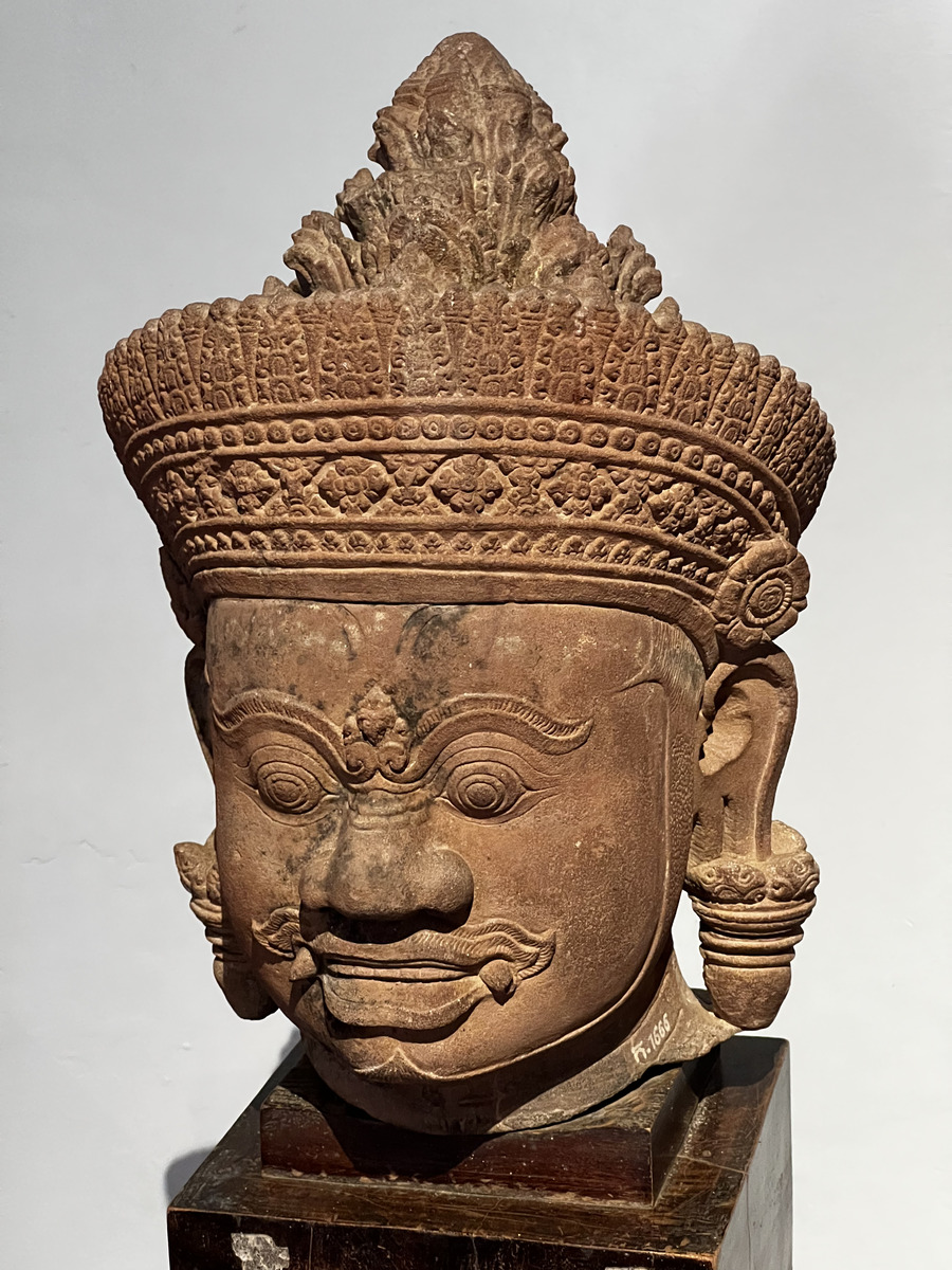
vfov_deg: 25.3
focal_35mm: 77
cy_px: 635
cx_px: 476
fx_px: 2824
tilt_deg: -13.6
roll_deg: +2.0
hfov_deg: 19.1
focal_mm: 9
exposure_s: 1/50
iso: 640
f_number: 2.8
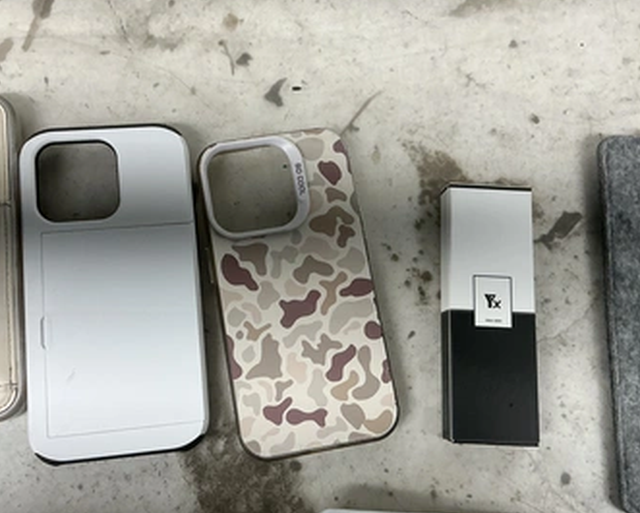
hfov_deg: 54.1
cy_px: 277
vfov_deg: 44.5
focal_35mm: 33
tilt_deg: -79.4
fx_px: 625
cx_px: 290
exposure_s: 1/120
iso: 50
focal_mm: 3
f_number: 1.8
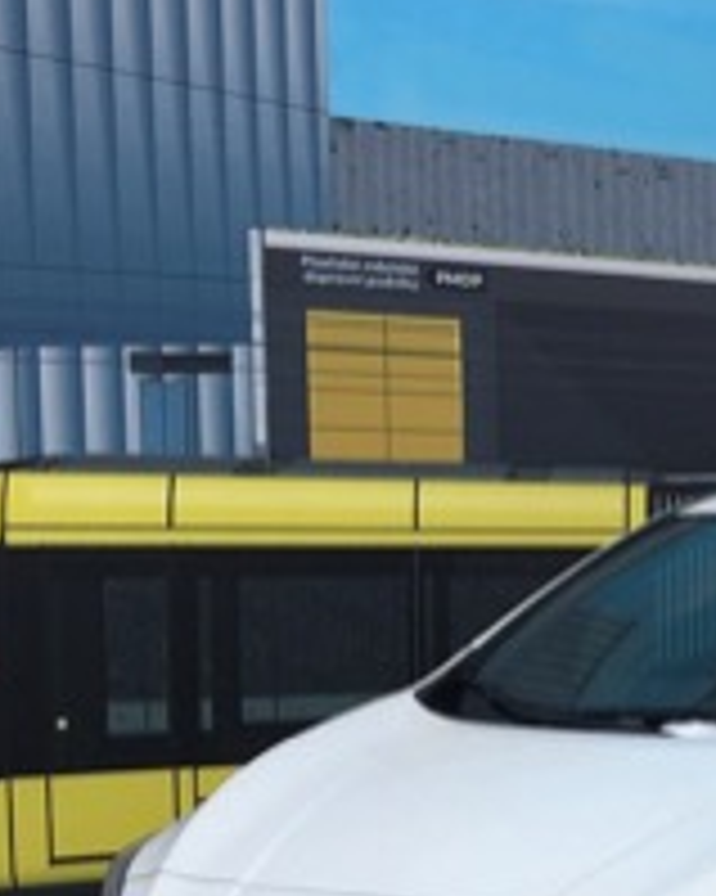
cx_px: 1151
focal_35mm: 76
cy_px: 588
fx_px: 2015
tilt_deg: -3.6
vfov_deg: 25.0
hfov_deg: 17.6
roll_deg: -0.1
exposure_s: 1/379
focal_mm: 4.15
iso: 25
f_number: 2.2
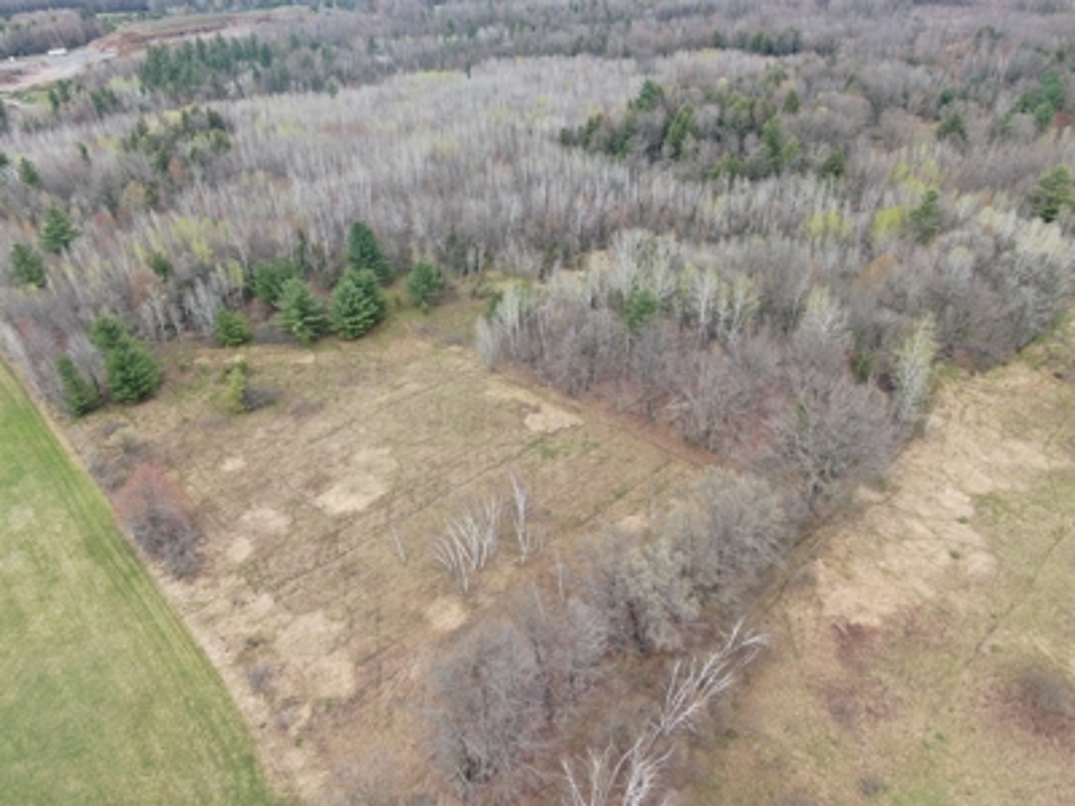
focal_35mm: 24
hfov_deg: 71.6
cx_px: 538
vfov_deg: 56.8
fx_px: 745
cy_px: 403
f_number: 2.8
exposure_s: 1/160
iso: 100
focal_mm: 4.39
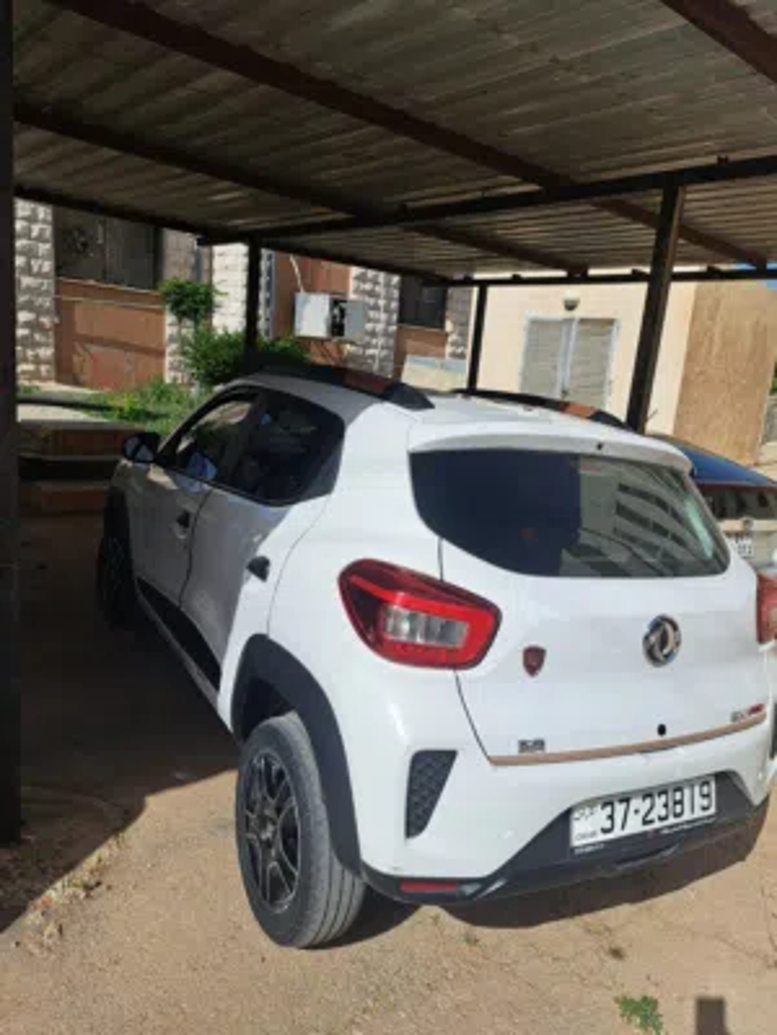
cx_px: 388
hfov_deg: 56.8
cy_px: 518
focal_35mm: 24
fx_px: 718
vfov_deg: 71.6
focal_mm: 5.23
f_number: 1.8
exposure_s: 1/2123
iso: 50
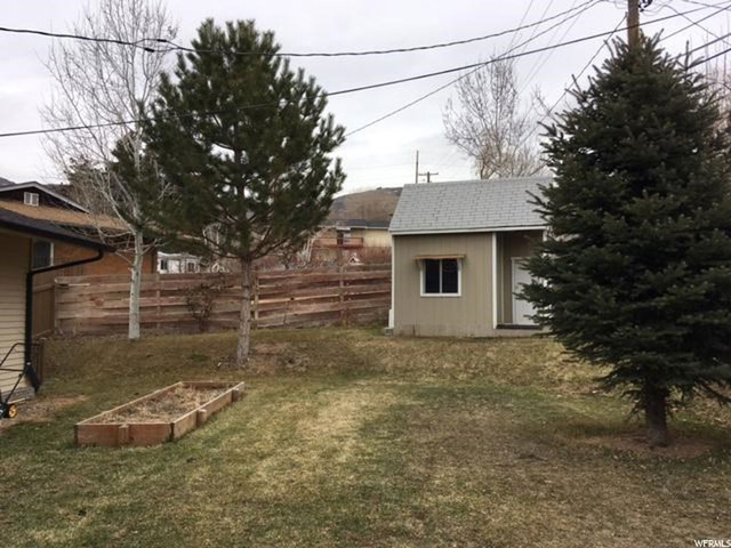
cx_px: 366
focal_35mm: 29
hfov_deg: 61.7
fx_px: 612
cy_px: 274
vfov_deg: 48.2
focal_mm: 4.15
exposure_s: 1/601
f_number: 2.2
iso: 25
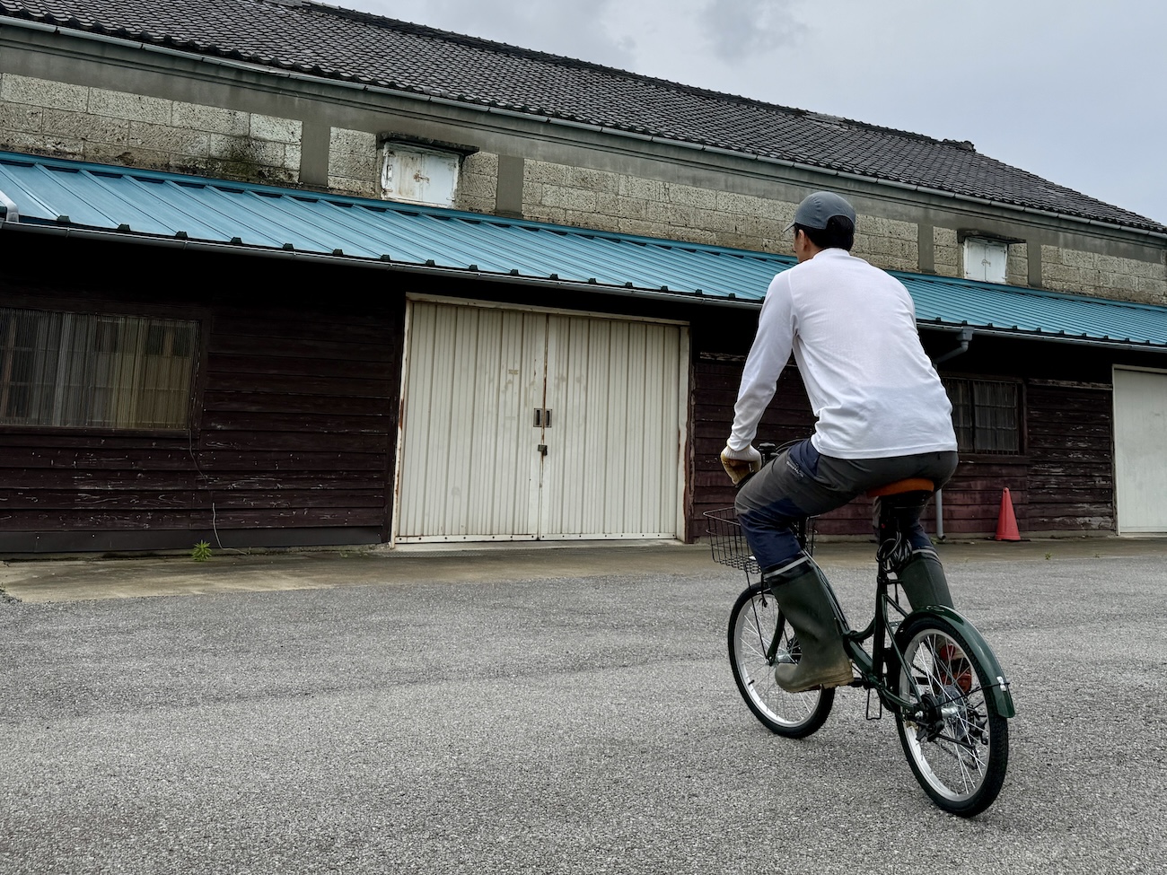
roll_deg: -2.1
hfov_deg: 71.6
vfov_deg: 56.8
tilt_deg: +9.8
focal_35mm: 24
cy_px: 438
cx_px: 584
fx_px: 809
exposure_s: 1/9091
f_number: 1.78
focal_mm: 6.76
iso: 80
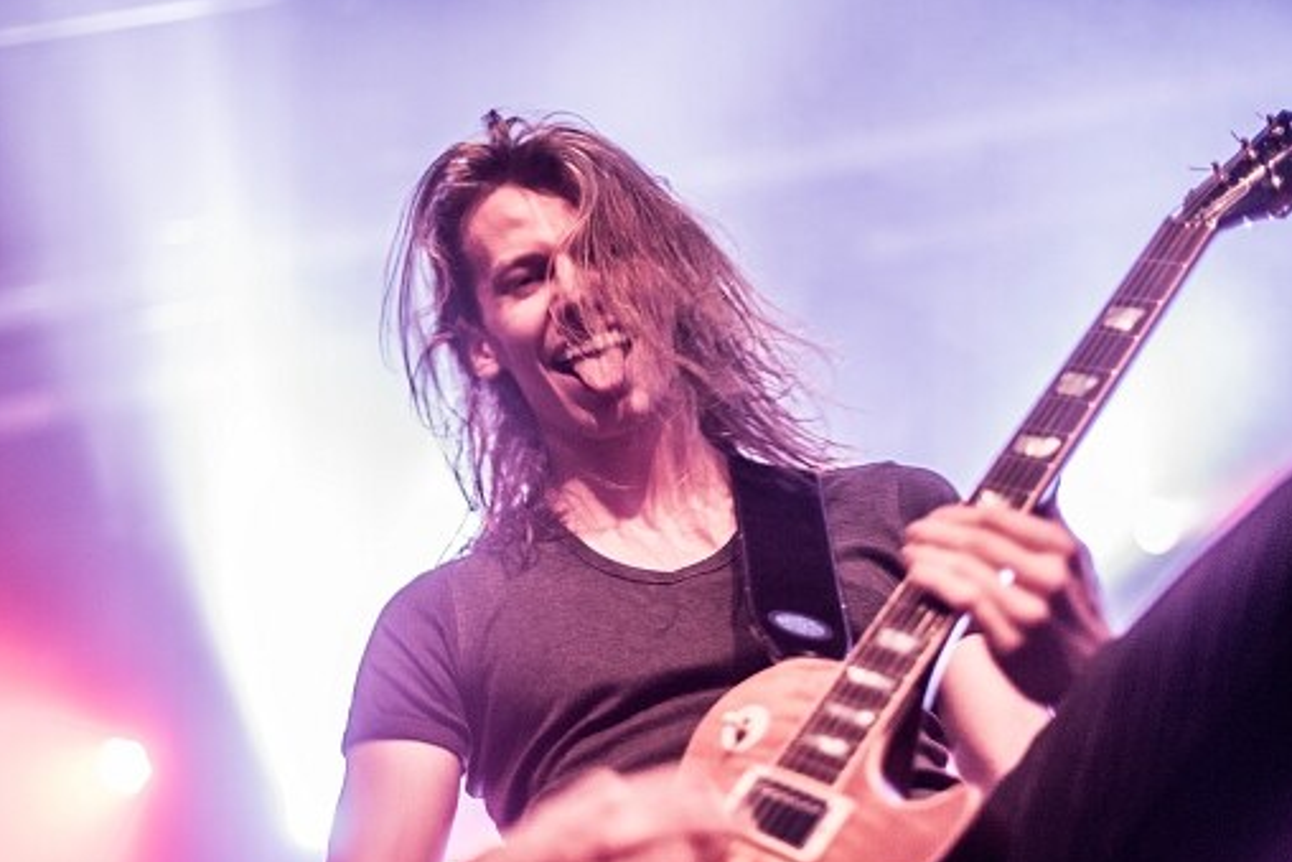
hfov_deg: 33.9
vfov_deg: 23.0
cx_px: 570
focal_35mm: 59
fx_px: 2118
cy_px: 468
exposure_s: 1/80
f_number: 1.4
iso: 1600
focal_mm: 50
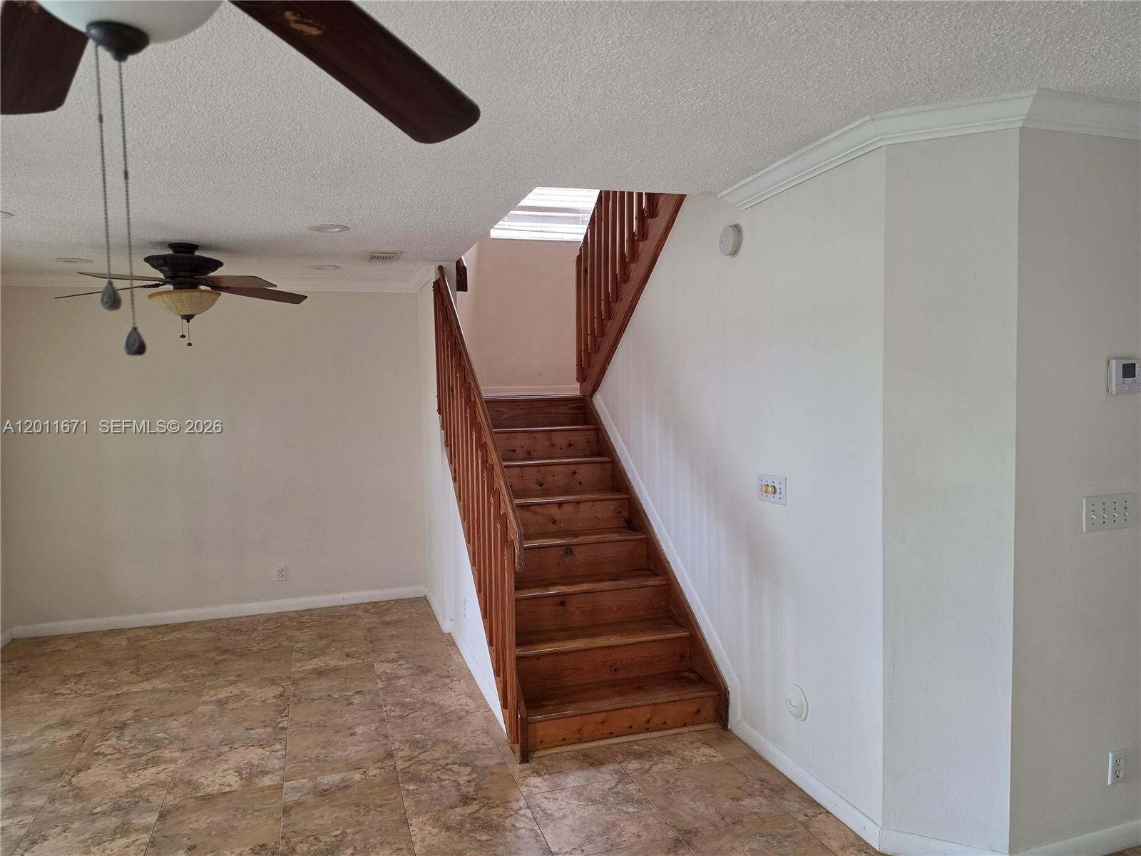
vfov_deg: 58.9
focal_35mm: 23
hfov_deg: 73.9
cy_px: 428
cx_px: 570
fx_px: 758
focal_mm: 6.5
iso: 160
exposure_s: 1/120
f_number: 1.4
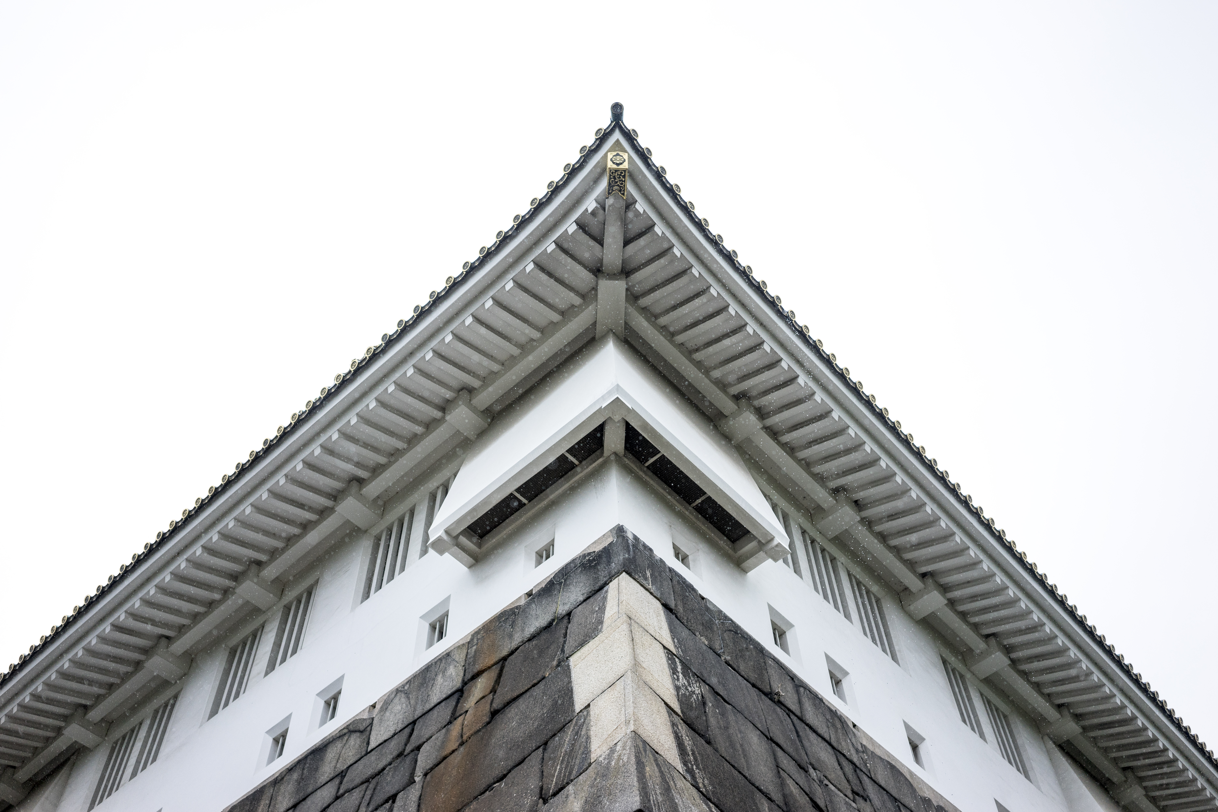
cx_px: 609
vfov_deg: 37.9
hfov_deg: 54.4
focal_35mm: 35
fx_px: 1184
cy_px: 406
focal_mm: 35
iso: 400
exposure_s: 1/1600
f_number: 3.2
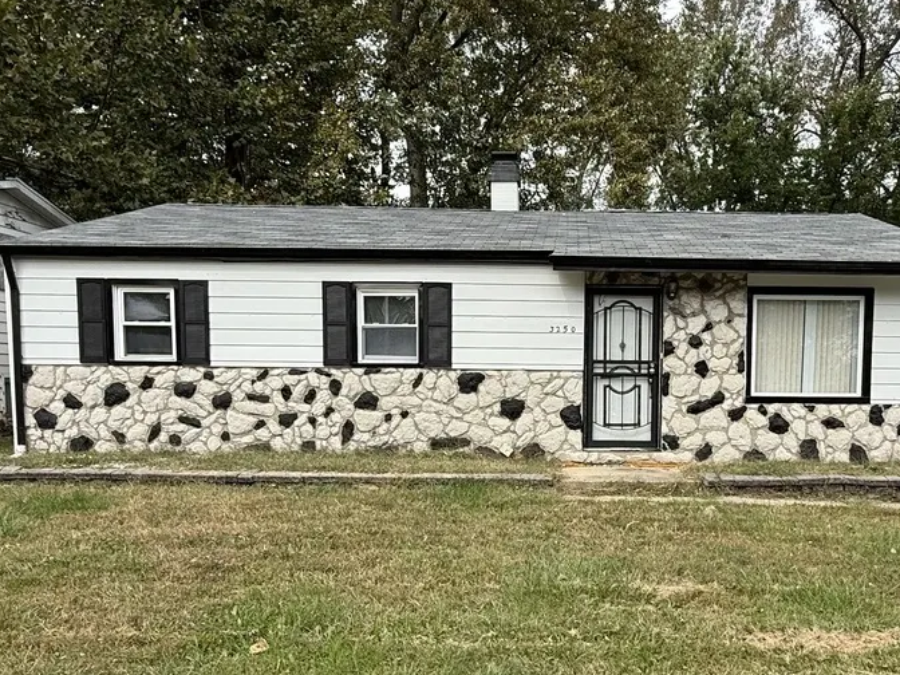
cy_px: 461
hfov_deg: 59.0
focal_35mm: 30
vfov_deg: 45.9
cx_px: 577
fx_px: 780
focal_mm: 2.22
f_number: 2.2
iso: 50
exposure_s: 1/760
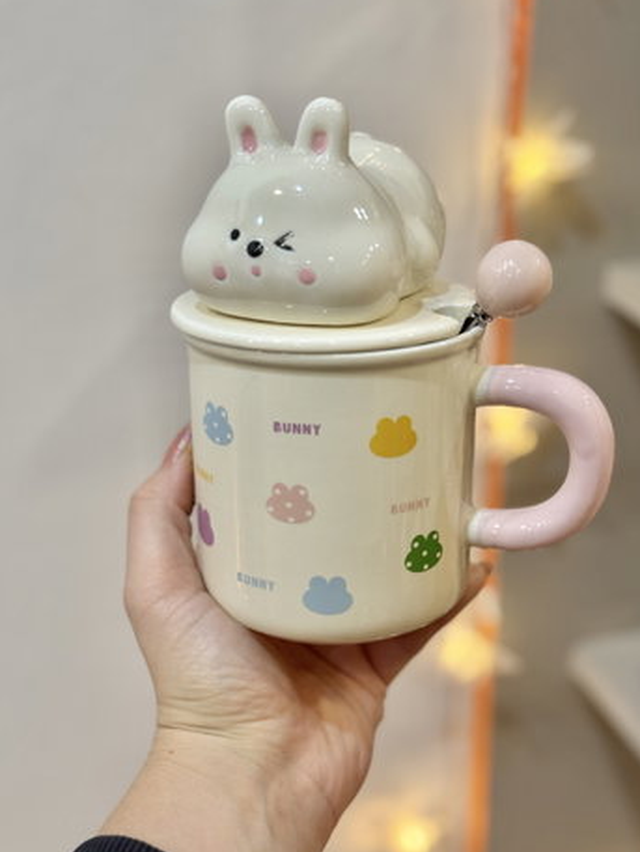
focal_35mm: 56
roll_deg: -1.6
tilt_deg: -23.0
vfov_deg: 34.3
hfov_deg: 26.1
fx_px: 1380
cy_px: 383
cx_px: 341
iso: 125
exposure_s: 1/50
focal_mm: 6.76
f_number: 1.78
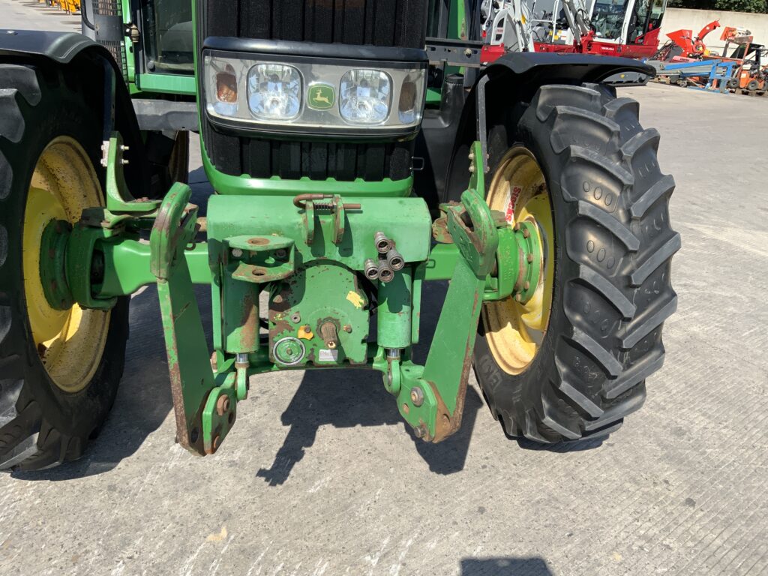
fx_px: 643
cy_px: 288
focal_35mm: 29
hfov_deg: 61.7
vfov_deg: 48.2
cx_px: 384
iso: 16
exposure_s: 1/1221
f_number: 1.8
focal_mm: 3
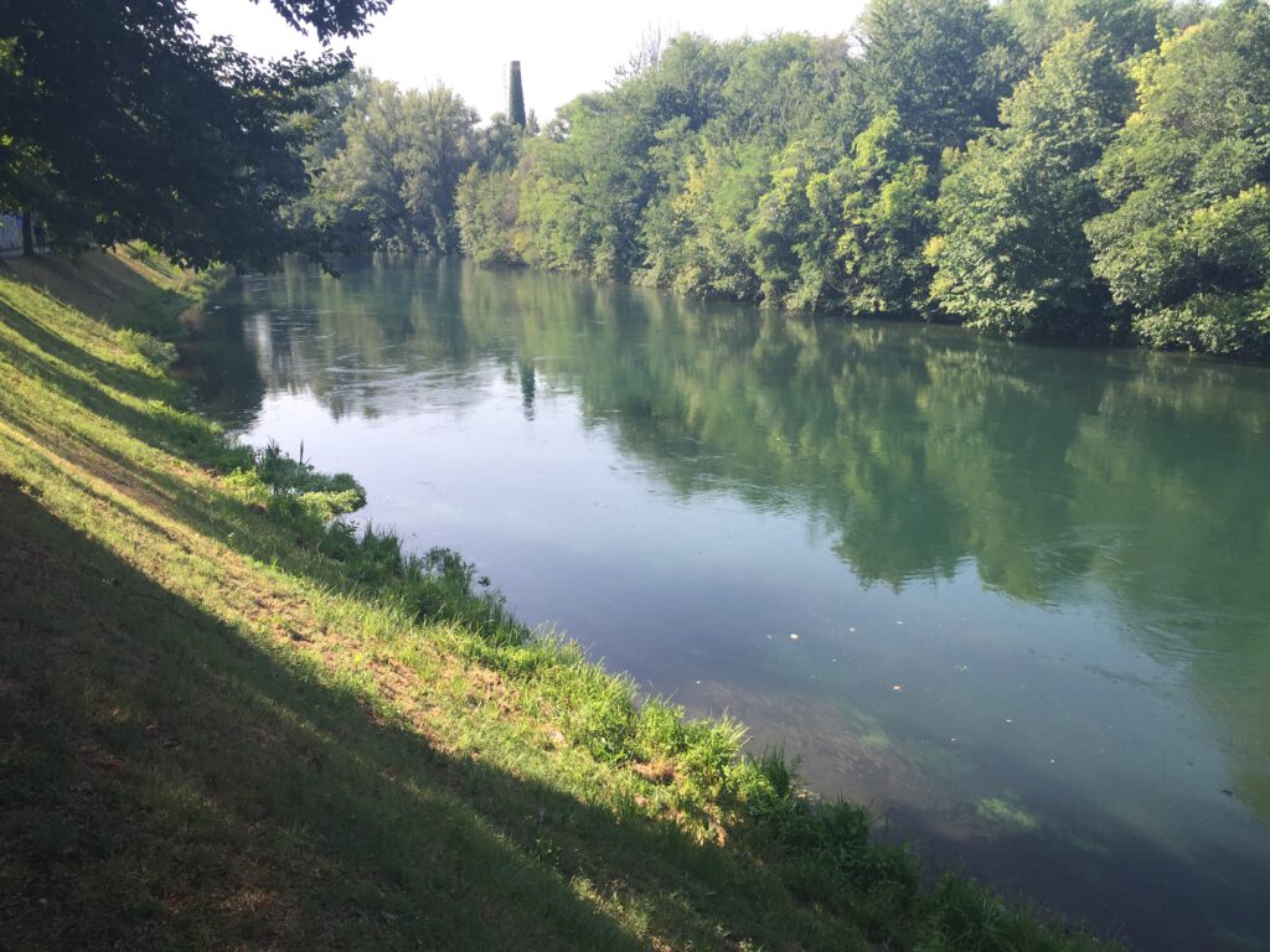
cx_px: 635
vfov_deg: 48.2
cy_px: 476
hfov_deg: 61.7
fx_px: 1064
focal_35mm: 29
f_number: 2.2
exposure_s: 1/628
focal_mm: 4.15
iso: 32
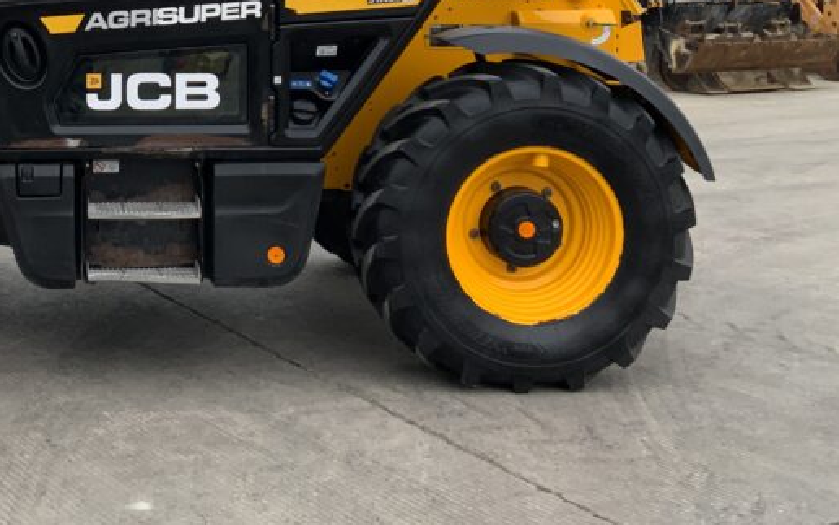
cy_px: 7
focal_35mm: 61
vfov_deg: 20.7
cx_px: 151
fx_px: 1395
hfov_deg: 32.4
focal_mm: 3
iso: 16
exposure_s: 1/1055
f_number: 1.8
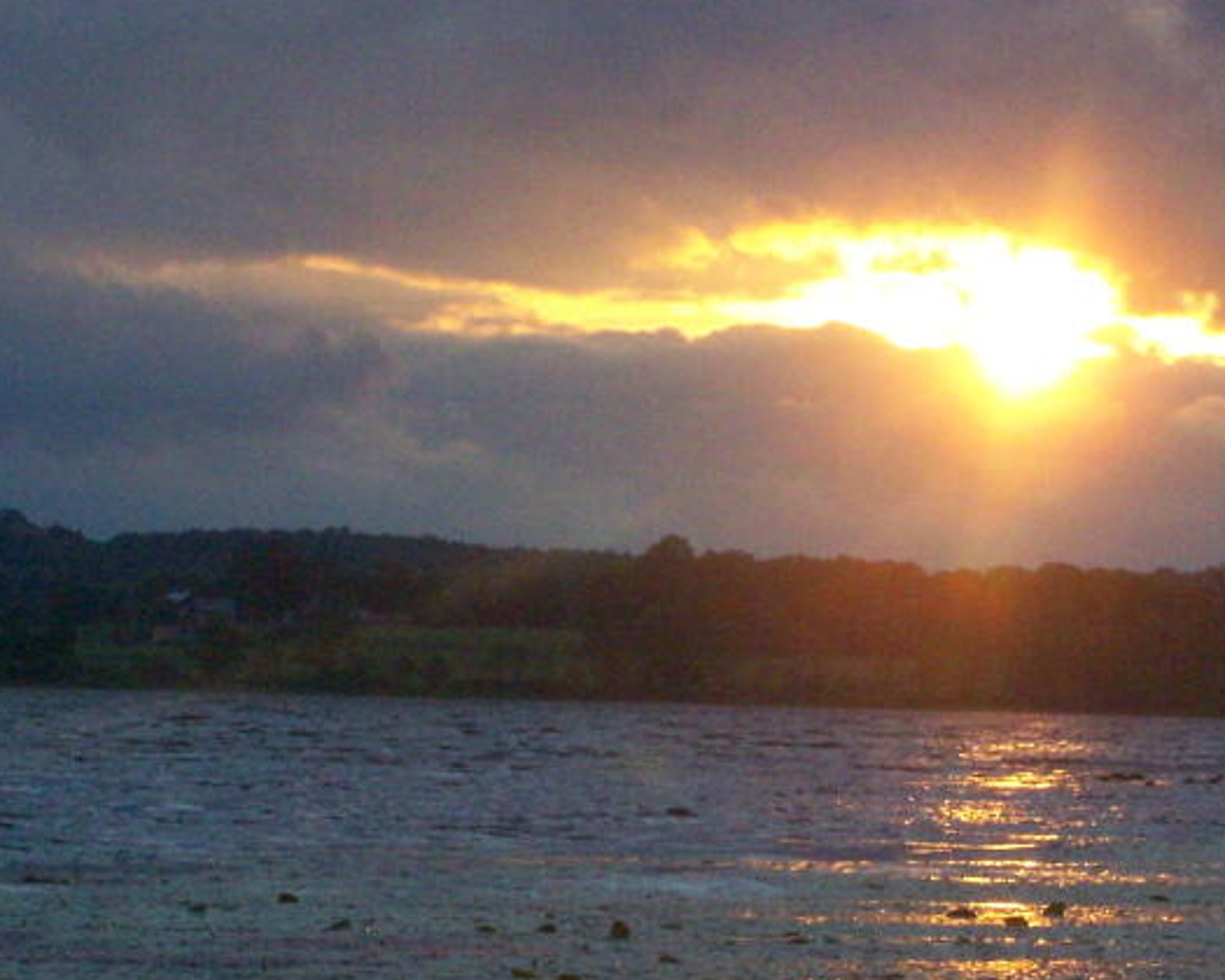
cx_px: 884
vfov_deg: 8.6
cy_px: 506
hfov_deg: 10.8
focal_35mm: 179
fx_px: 6490
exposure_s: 1/640
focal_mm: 15.6
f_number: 4.5
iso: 400
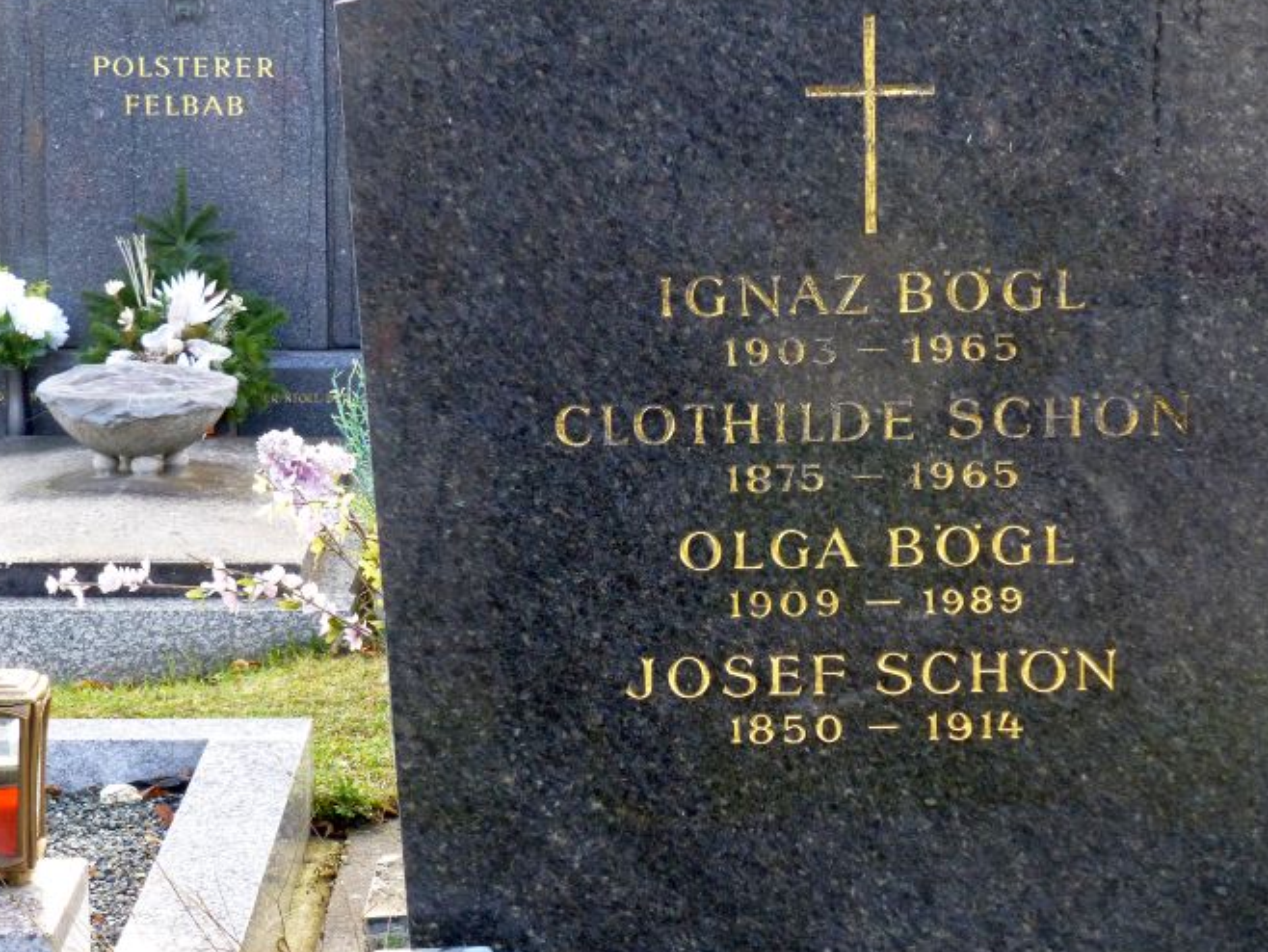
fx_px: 3518
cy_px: 468
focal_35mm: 96
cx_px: 761
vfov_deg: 15.4
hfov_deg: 20.4
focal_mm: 14.2
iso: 400
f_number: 5.1
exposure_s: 1/60
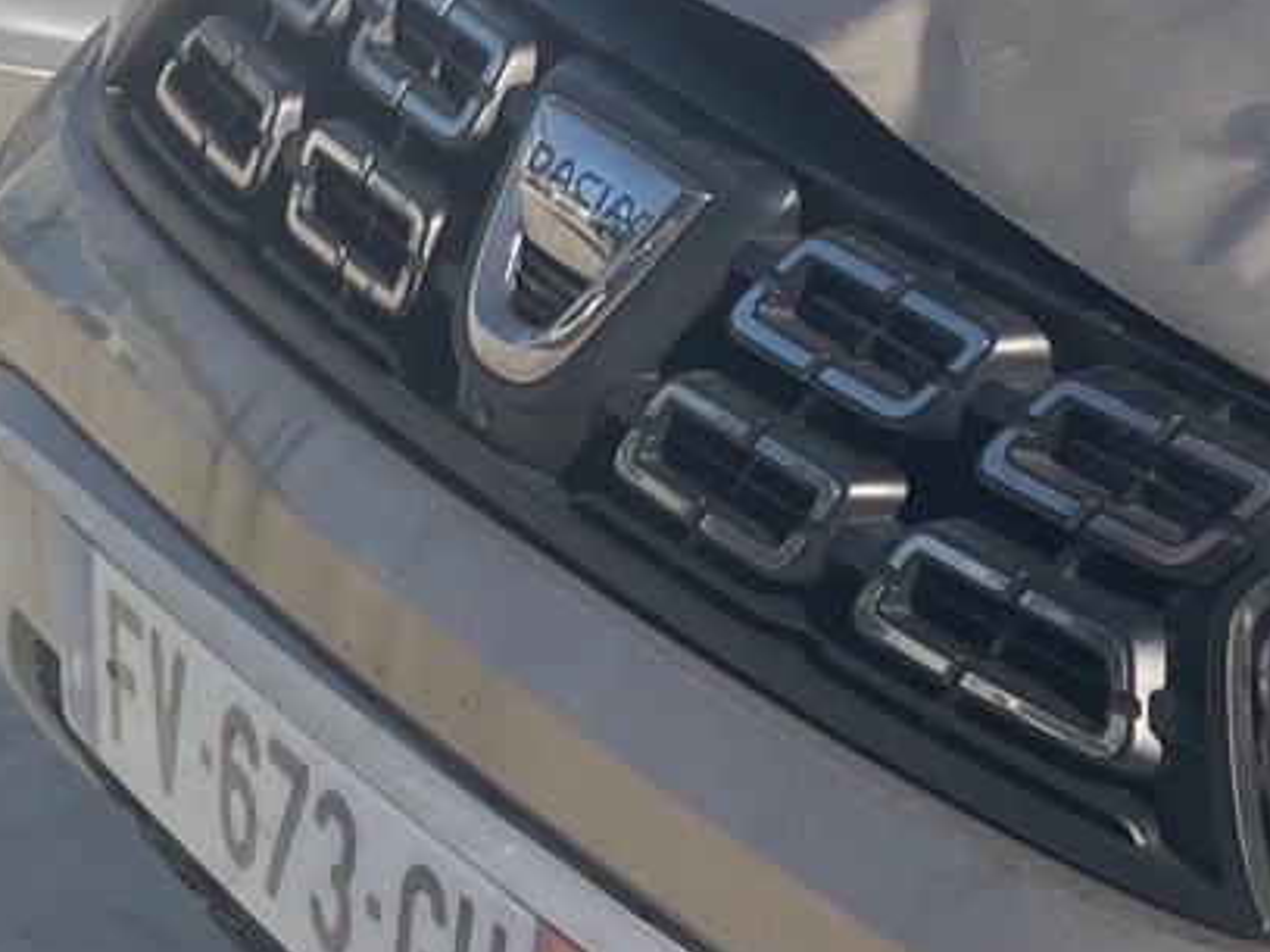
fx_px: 4218
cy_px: 824
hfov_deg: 14.7
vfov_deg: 12.8
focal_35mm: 115
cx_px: 2390
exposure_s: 1/2353
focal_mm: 4.2
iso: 32
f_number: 1.6
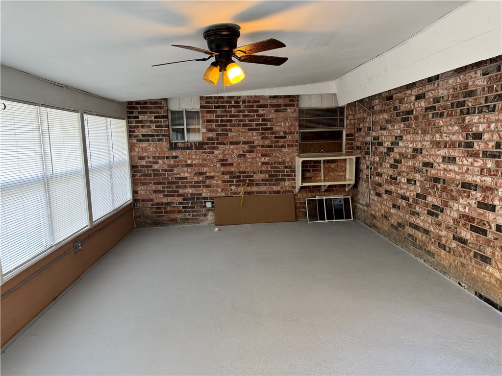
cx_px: 251
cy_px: 188
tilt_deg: -8.1
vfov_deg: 56.8
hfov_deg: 71.6
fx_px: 348
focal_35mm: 24
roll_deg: +1.2
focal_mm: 6.76
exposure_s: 1/60
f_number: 1.78
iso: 160
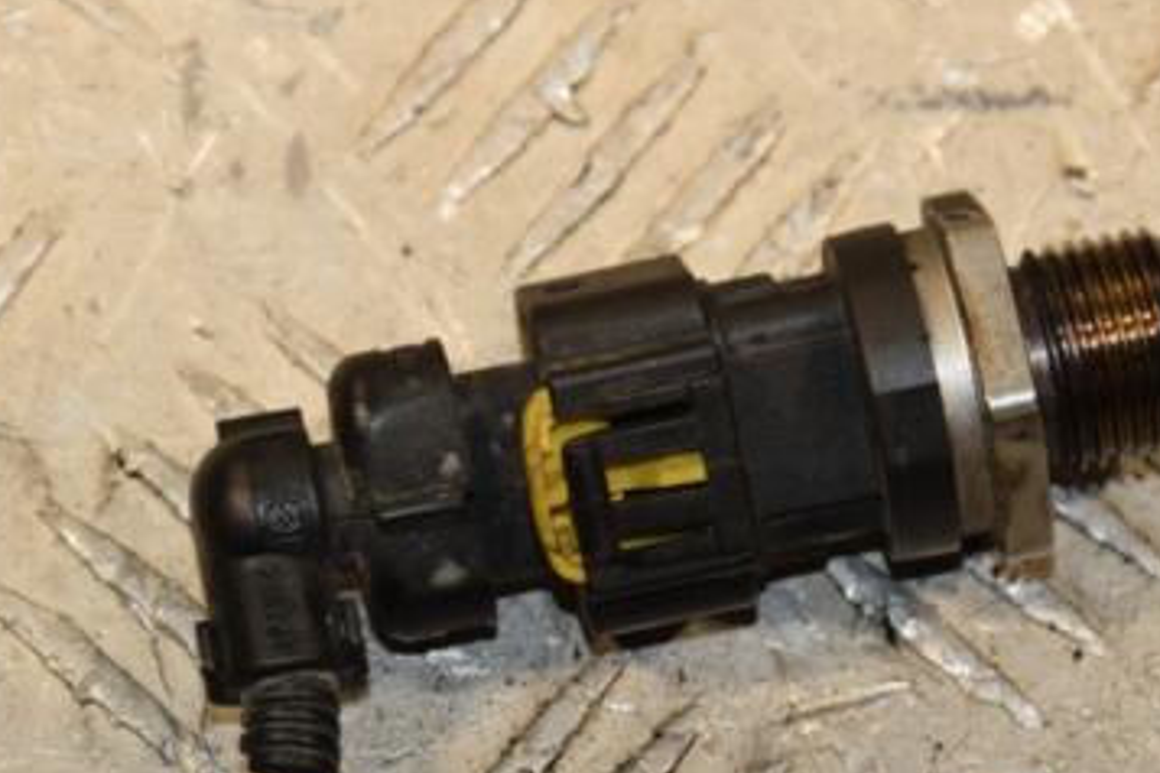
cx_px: 669
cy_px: 474
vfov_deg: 5.2
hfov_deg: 7.8
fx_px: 8533
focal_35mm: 265
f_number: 8
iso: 800
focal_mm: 105
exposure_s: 1/200
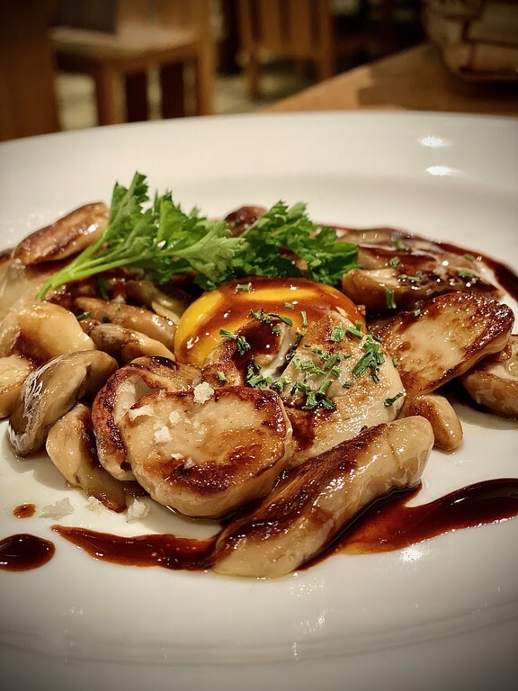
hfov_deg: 28.0
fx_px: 1038
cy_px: 346
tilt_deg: -26.3
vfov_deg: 36.8
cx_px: 259
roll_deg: +3.1
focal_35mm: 52
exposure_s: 1/33
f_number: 2
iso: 250
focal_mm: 6
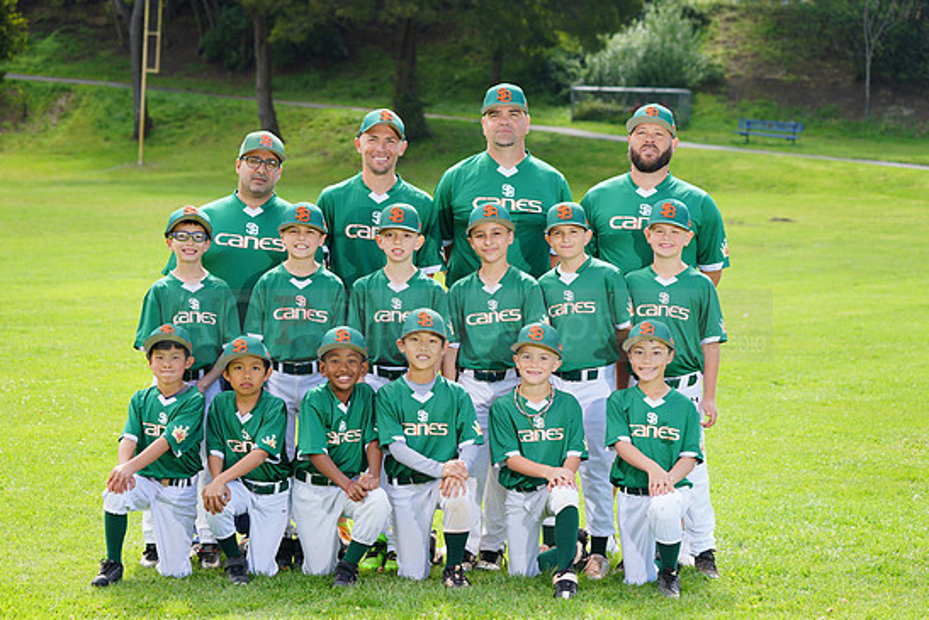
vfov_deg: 12.9
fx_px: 2736
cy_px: 312
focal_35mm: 106
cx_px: 443
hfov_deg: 19.3
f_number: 5.6
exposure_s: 1/250
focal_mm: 100
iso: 100
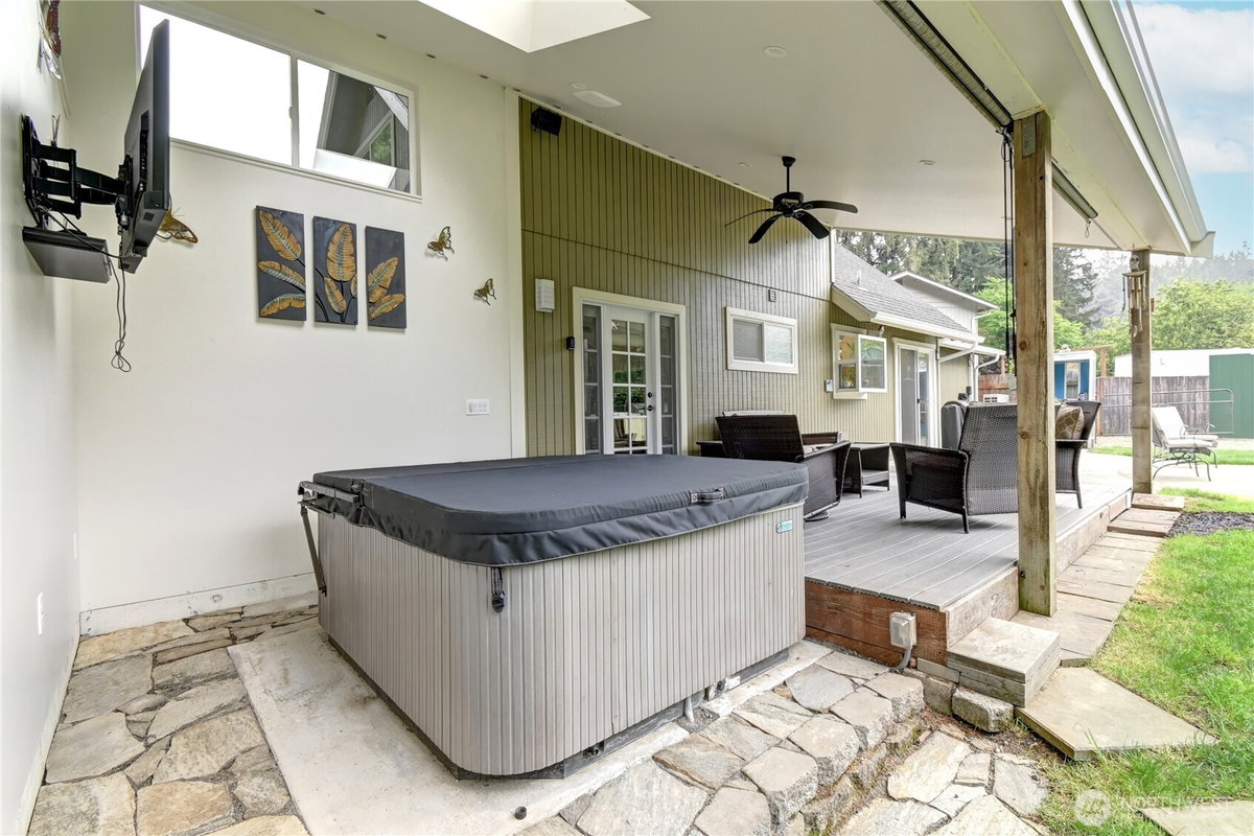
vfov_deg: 77.3
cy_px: 418
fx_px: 522
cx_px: 627
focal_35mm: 15
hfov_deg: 100.4
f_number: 11
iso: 500
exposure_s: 1/2
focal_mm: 10
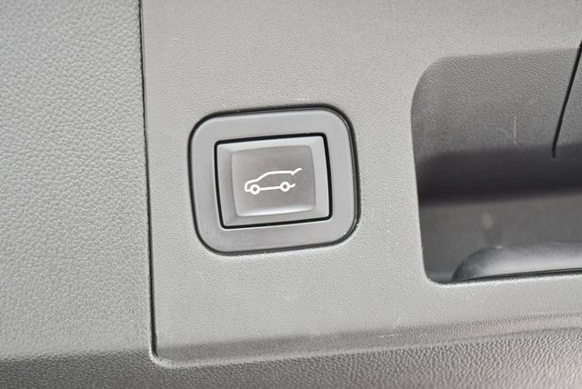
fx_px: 1133
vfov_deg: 19.5
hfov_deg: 28.8
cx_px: 291
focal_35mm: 70
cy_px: 194
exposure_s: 1/200
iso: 800
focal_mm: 35
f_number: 5
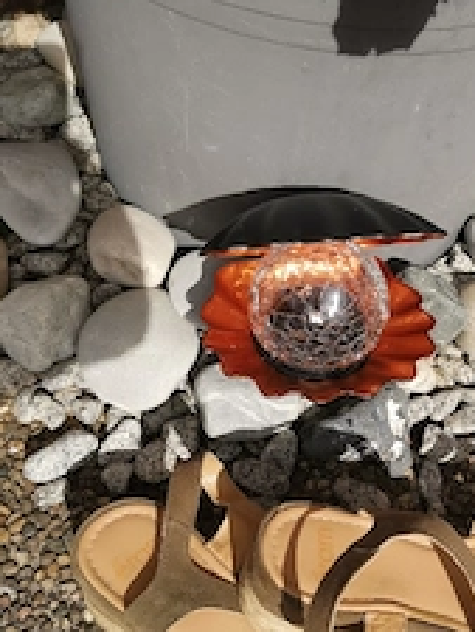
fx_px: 877
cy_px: 390
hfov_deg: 29.6
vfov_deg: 39.4
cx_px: 377
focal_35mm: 48
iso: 50
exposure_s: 1/2500
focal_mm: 5.58
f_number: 1.8
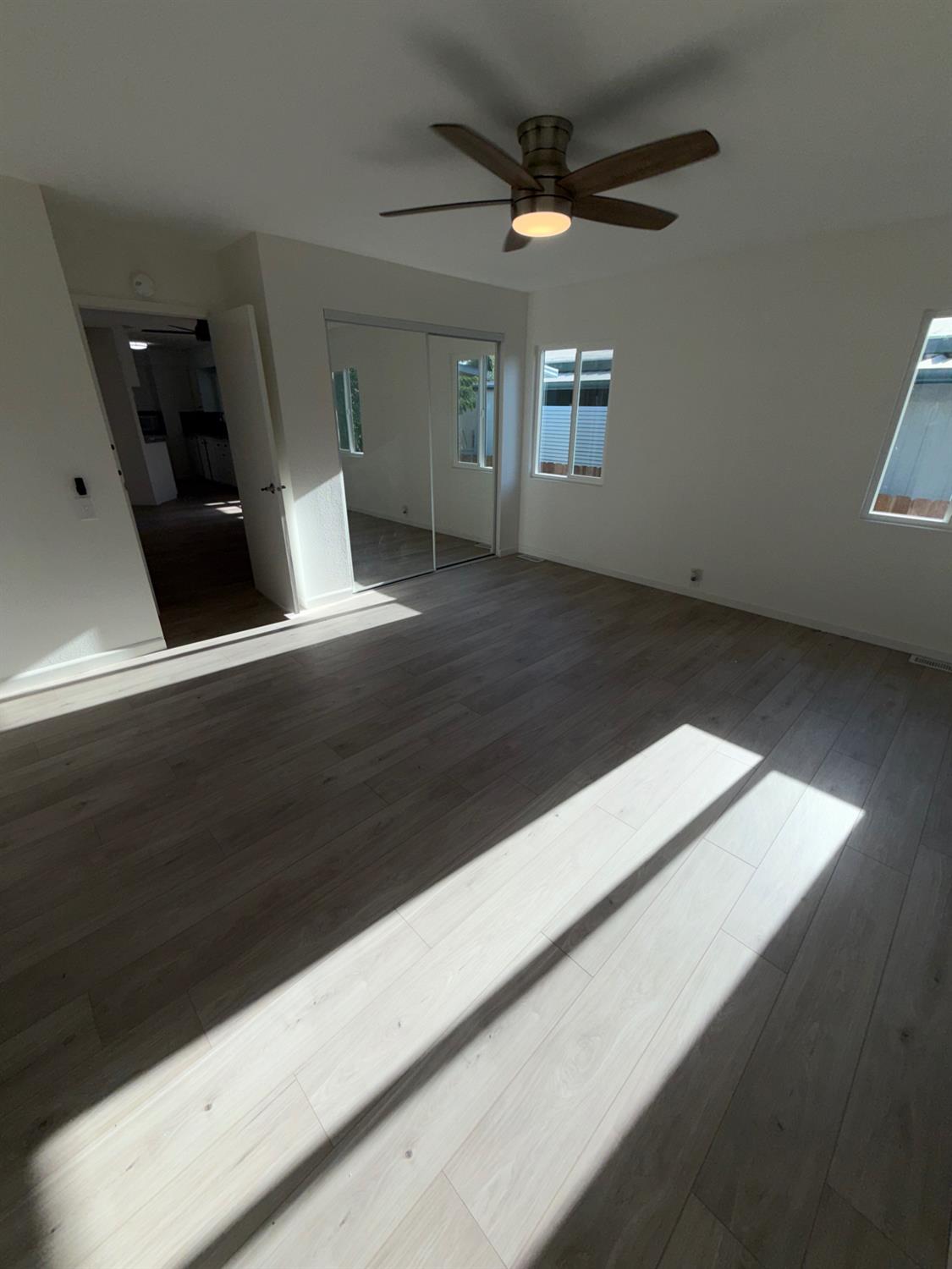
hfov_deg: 85.7
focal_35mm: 14
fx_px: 513
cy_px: 634
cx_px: 476
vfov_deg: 102.1
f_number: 2.2
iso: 16
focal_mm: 2.22
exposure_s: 1/436
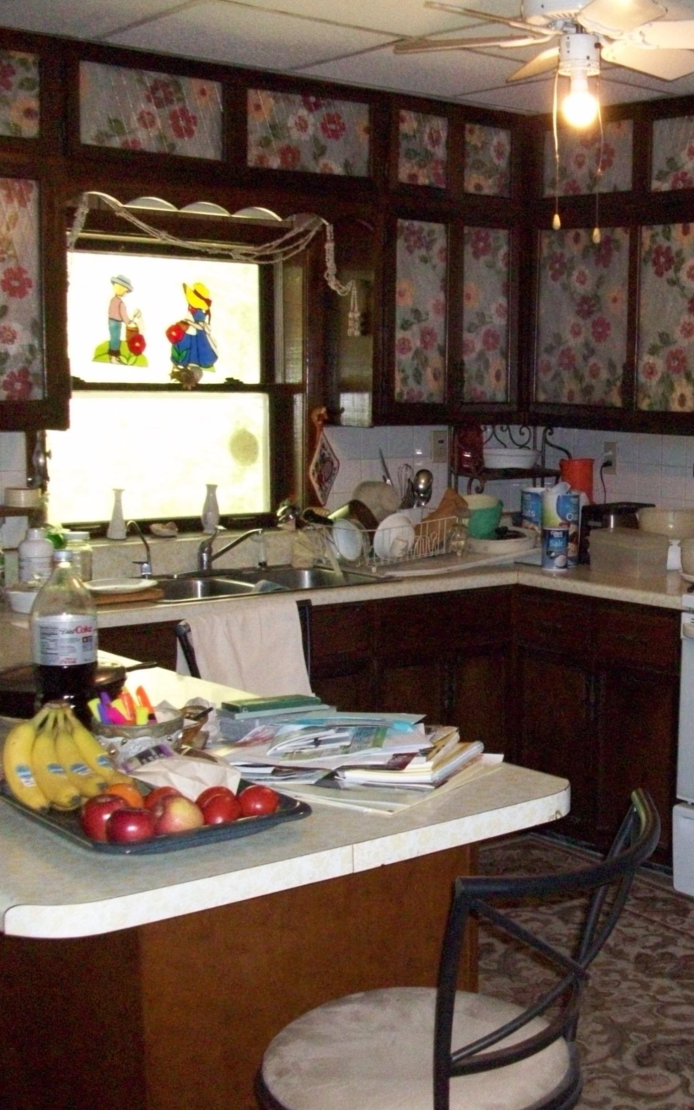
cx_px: 657
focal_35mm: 49
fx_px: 1483
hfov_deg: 25.3
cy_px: 562
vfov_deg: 41.1
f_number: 2.8
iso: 320
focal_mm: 5.7
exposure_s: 1/60
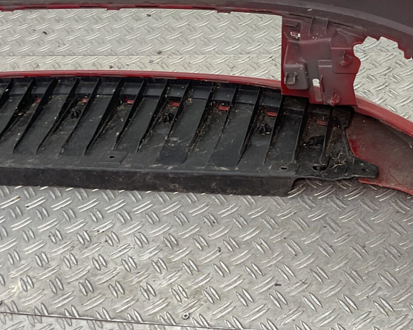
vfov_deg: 23.8
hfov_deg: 28.9
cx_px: 328
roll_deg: +9.6
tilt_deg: -37.8
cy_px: 121
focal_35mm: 64
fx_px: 782
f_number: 1.8
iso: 32
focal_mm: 3
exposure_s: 1/120
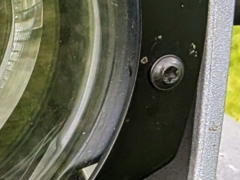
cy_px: 200
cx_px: -400
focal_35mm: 177
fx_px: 1227
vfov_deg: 8.3
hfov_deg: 9.5
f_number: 1.7
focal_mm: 4.53
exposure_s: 1/455
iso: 30
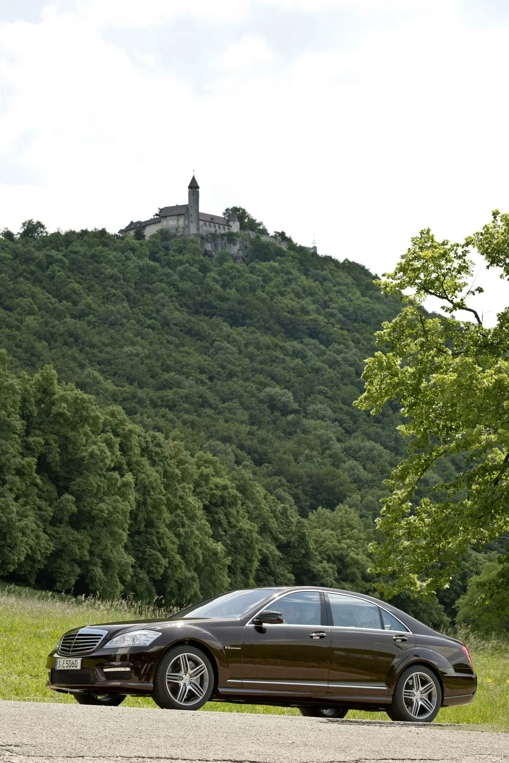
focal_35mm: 70
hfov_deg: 19.5
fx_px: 1484
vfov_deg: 28.8
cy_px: 382
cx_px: 254
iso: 100
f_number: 8
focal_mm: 70
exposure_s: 1/100
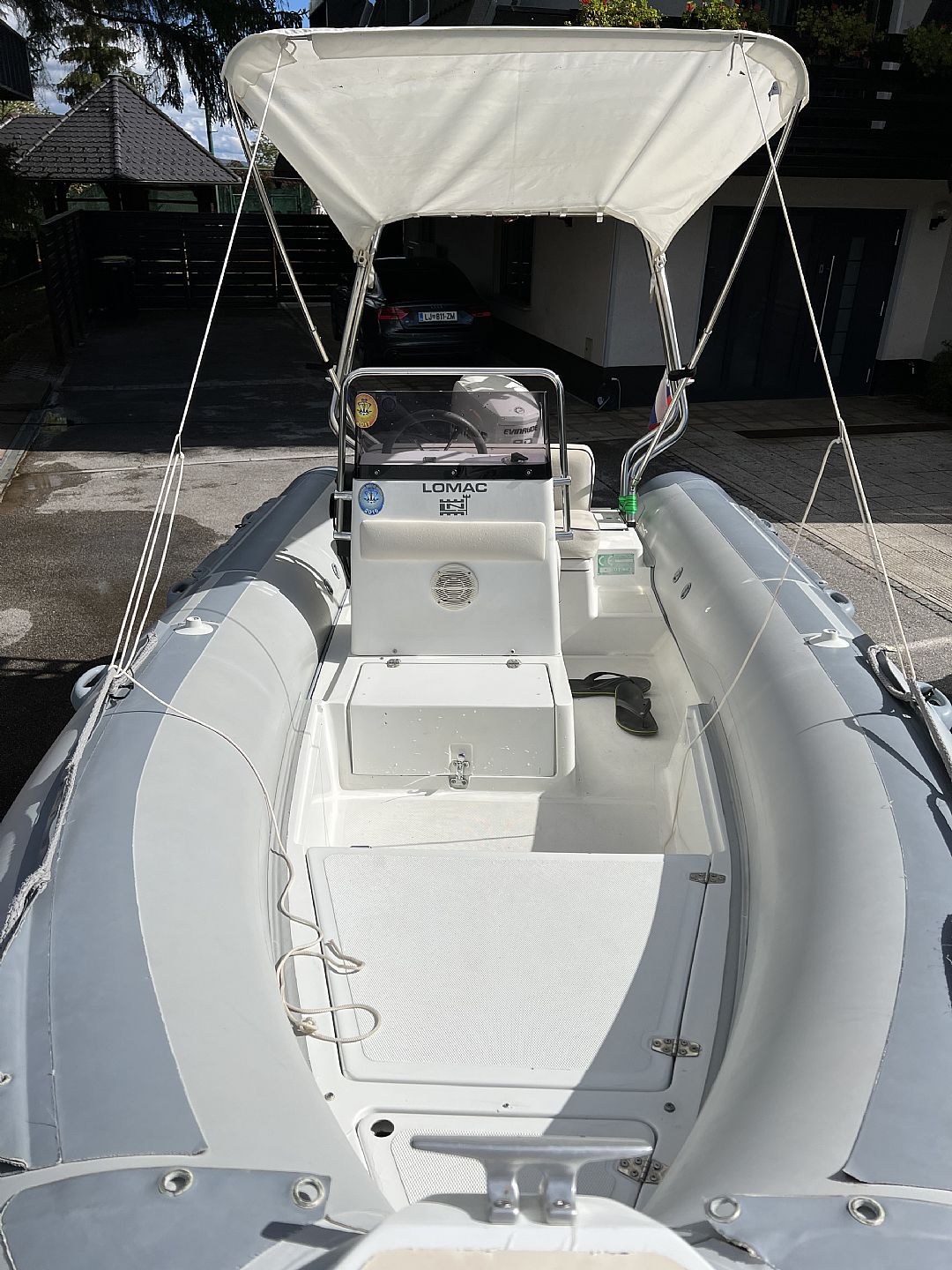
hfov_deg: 53.1
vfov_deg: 67.3
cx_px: 476
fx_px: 953
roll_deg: -0.4
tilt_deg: -24.9
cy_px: 635
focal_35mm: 26
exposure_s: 1/11364
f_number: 1.5
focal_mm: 5.7
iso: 50
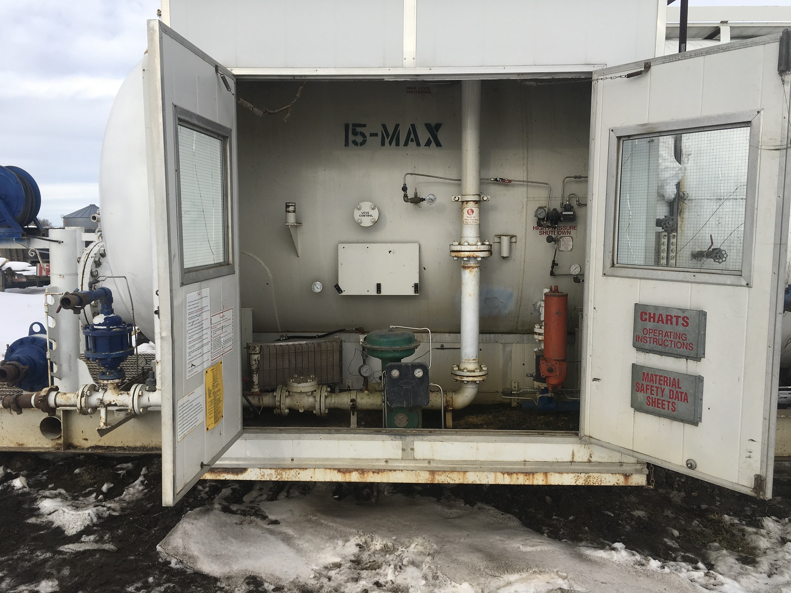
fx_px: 663
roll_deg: +0.6
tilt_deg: -7.0
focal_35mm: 29
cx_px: 396
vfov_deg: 48.2
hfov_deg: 61.7
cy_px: 296
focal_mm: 4.15
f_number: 2.2
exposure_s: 1/699
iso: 25
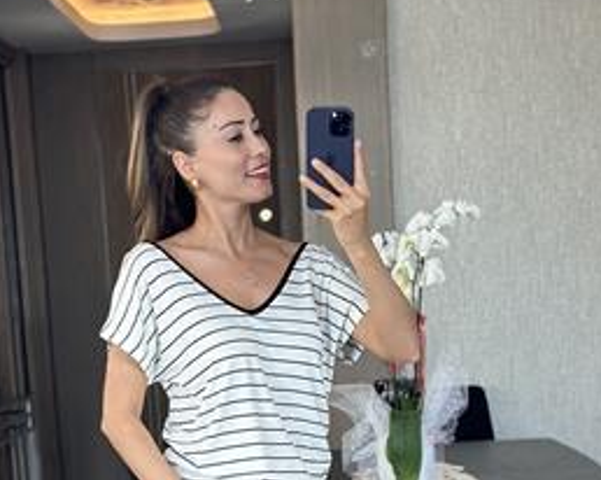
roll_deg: +4.5
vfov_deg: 16.1
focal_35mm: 92
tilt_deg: -18.4
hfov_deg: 20.8
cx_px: 273
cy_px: 552
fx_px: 1635
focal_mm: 6.86
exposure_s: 1/60
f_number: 1.78
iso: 125
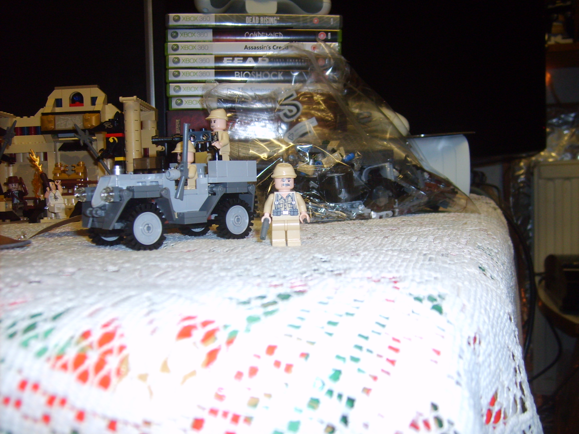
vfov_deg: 40.7
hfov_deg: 52.6
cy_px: 217
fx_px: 585
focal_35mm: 35
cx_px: 290
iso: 100
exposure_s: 1/45
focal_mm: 5.8
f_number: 2.8
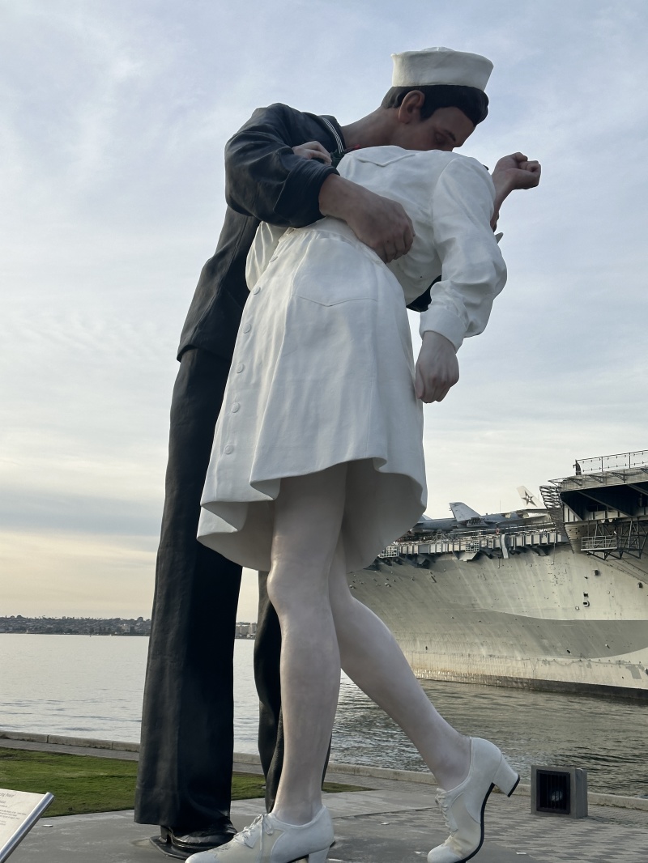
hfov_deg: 30.3
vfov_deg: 39.6
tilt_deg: +9.9
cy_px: 432
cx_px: 324
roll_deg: -2.6
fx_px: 1198
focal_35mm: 48
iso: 64
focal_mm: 6.86
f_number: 1.78
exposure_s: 1/2160
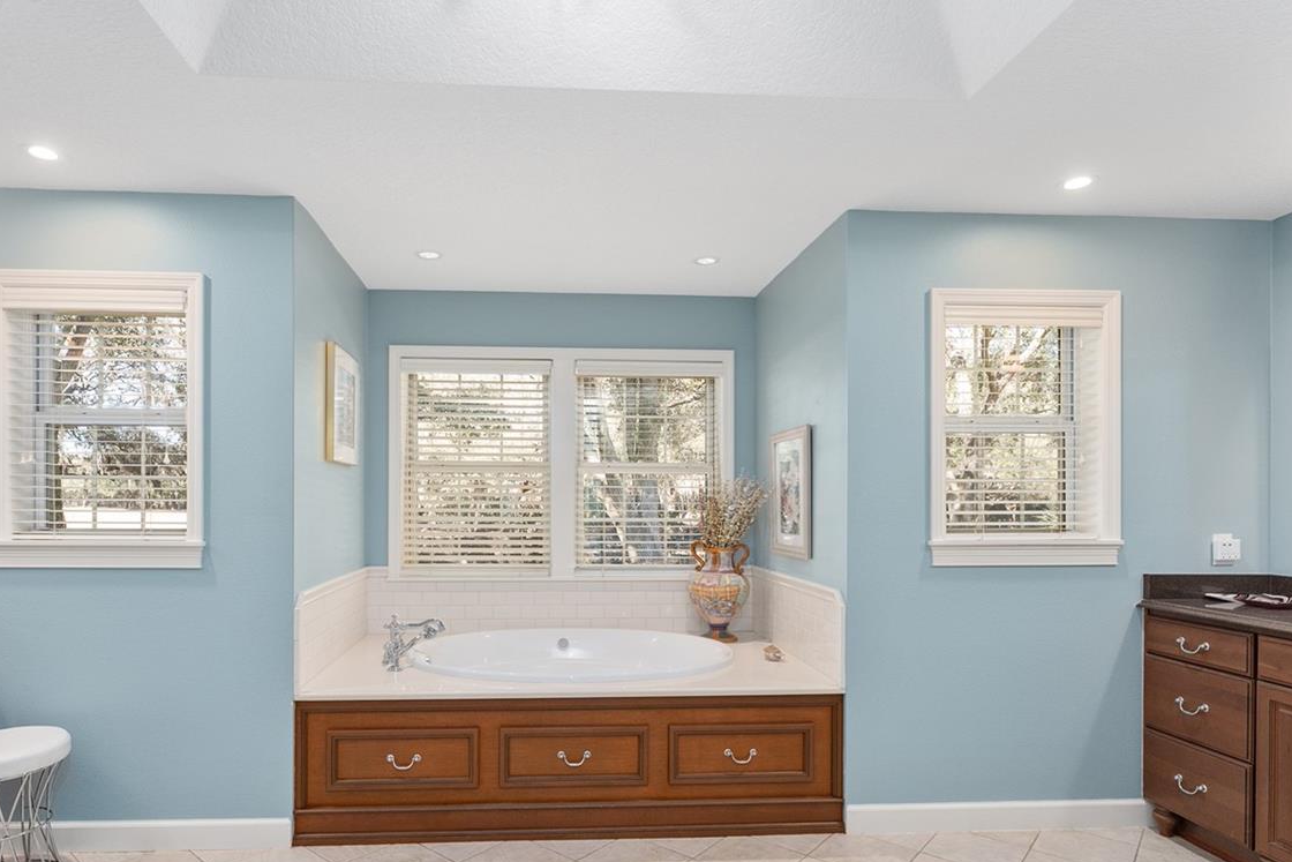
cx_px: 584
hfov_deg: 83.7
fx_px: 718
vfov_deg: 61.6
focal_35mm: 20
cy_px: 504
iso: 400
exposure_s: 1/10
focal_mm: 14
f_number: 7.1
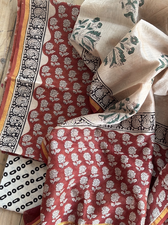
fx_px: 311
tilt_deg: -82.3
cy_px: 112
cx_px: 84
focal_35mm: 48
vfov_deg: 39.7
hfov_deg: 30.3
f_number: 1.78
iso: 64
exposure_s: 1/163
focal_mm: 6.76
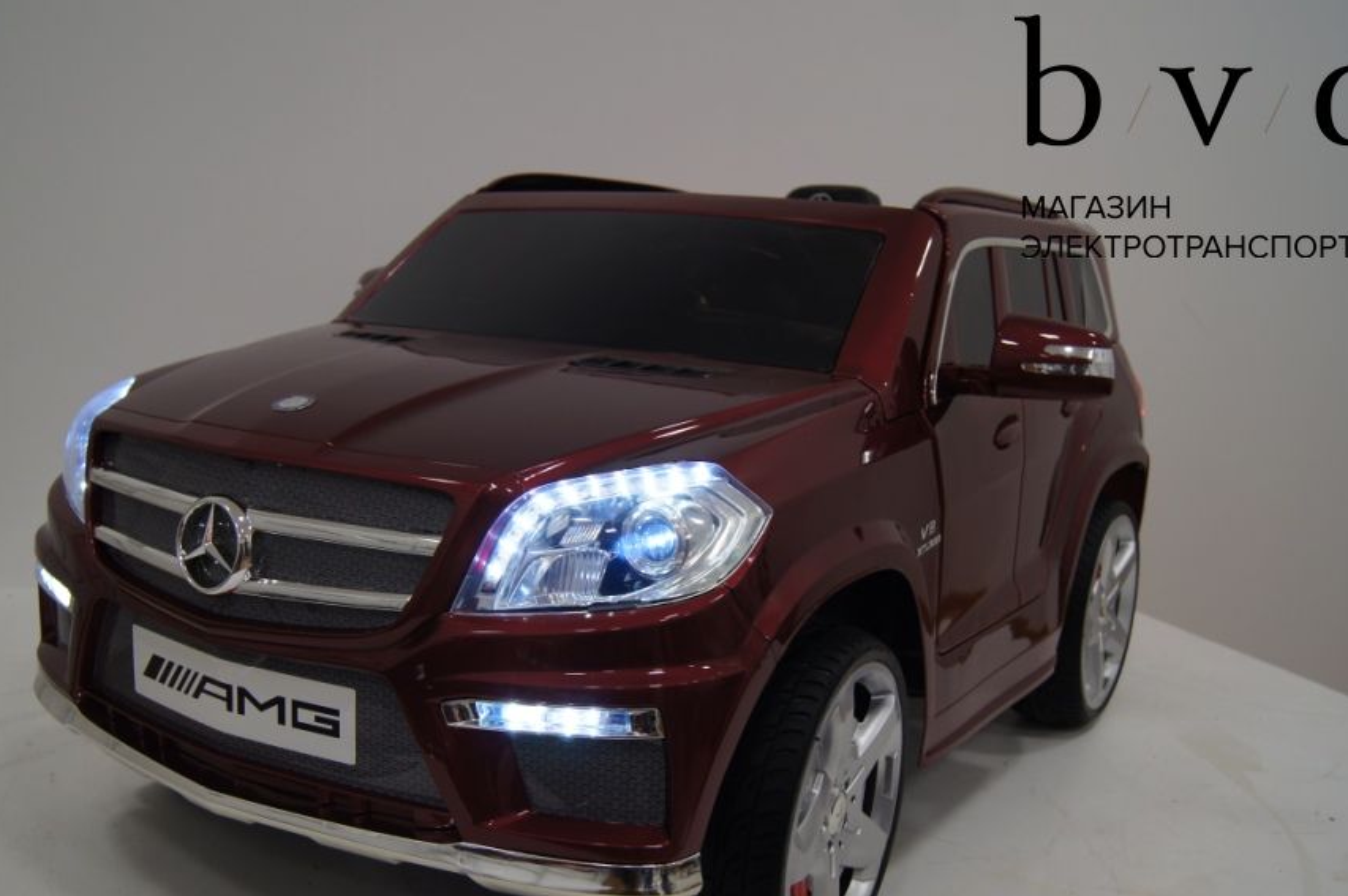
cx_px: 650
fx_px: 1347
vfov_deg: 36.7
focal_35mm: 36
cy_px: 525
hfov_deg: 53.2
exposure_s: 1/40
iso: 160
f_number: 4
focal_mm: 20
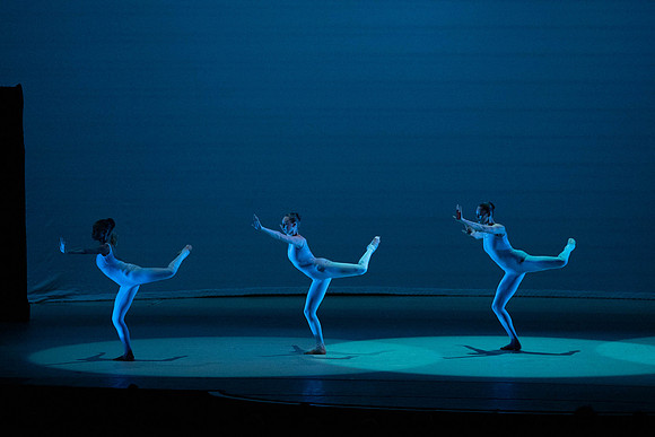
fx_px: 2984
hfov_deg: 12.5
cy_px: 218
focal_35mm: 164
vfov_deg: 8.4
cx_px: 328
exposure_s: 1/400
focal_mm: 164
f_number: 5.6
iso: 16000
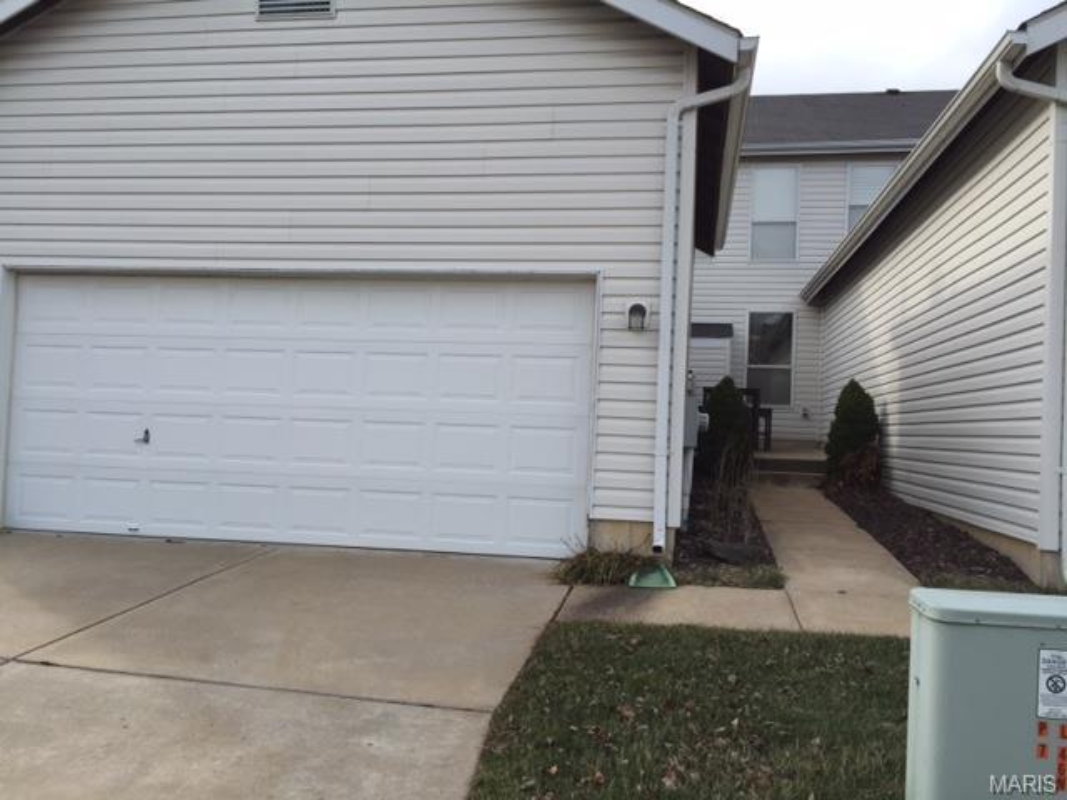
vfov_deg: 48.2
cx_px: 534
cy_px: 400
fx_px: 894
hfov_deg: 61.7
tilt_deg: +1.8
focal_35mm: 29
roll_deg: -3.0
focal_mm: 4.15
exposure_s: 1/842
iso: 32
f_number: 2.2
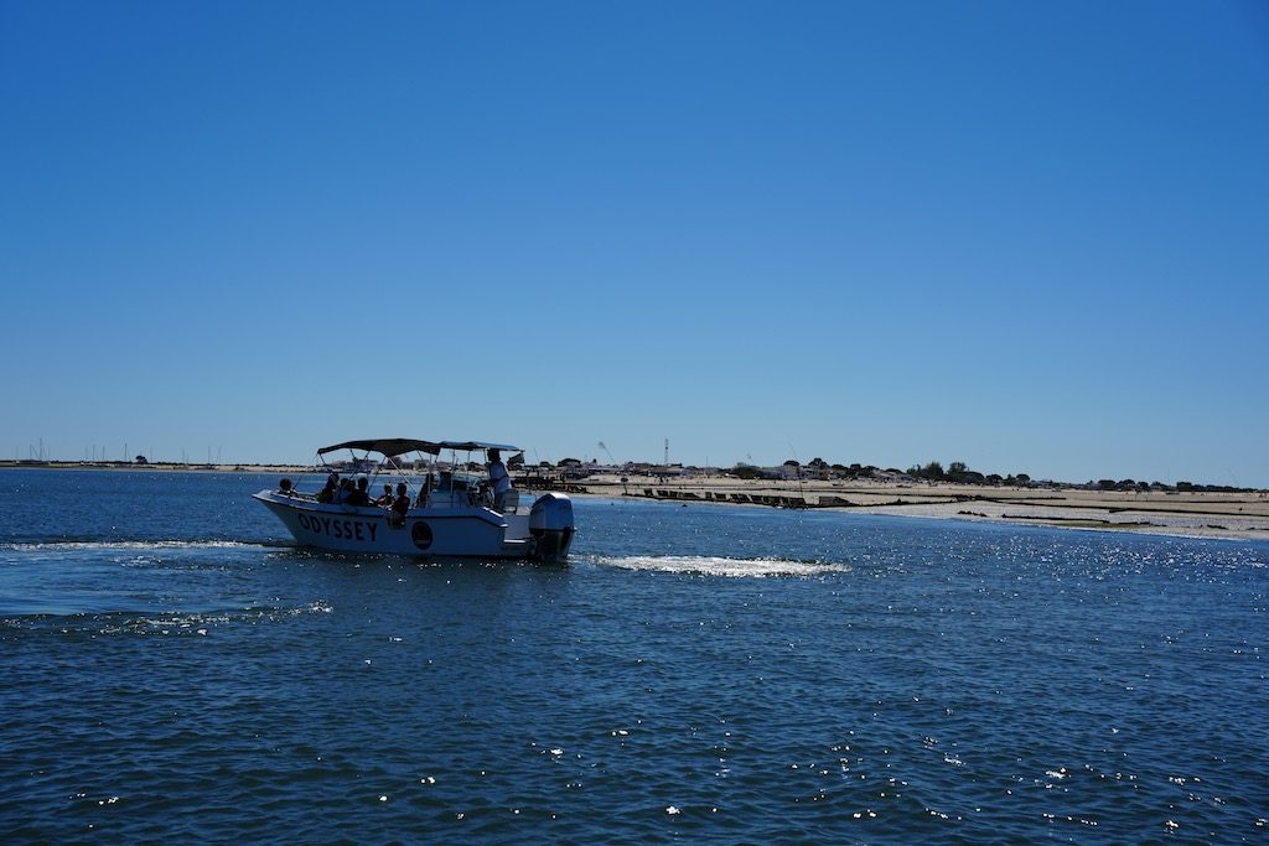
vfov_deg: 28.7
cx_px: 634
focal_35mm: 47
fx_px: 1653
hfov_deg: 42.0
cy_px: 423
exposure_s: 1/2000
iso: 100
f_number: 5
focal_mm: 46.9
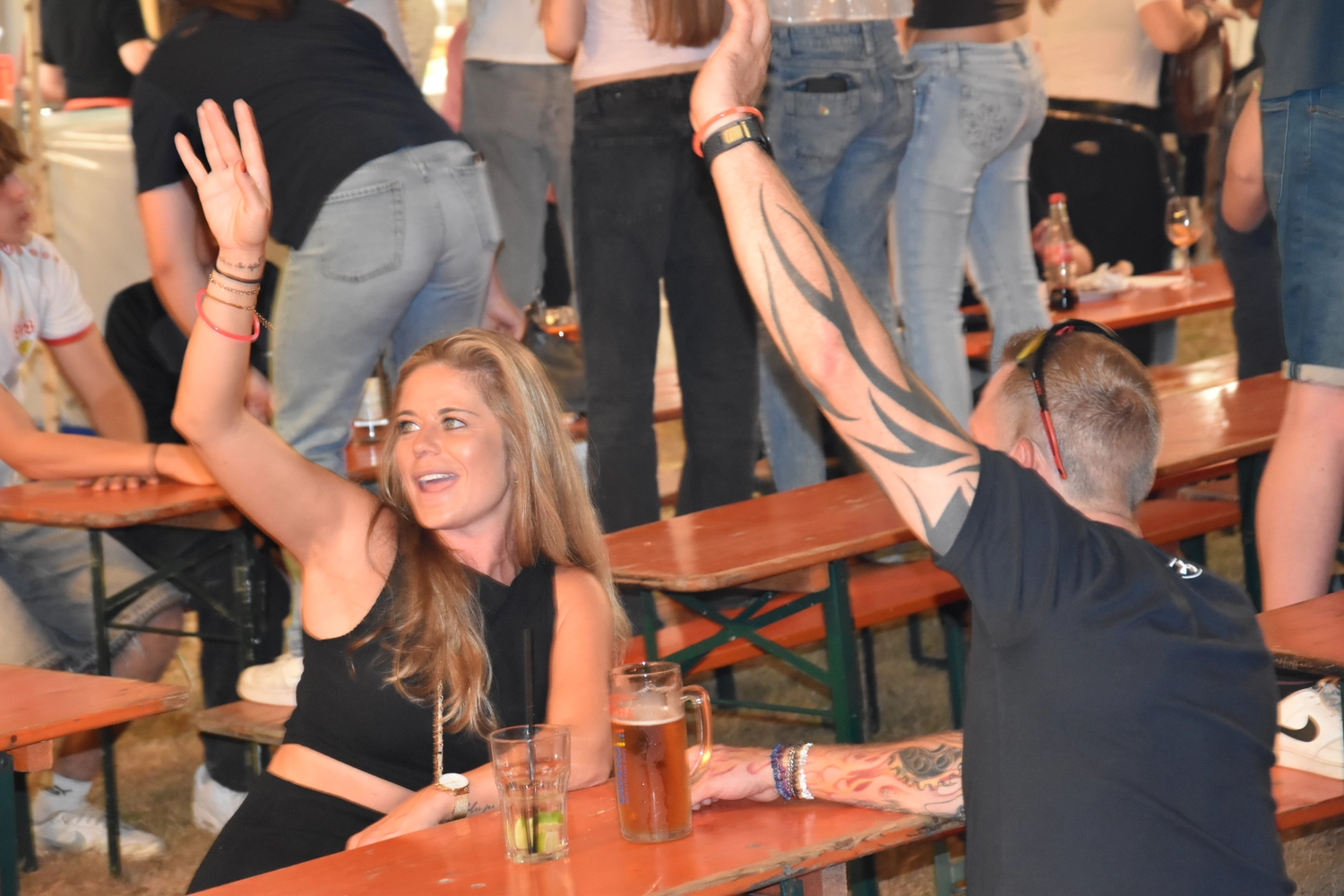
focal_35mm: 112
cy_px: 448
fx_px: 4200
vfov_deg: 12.2
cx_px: 672
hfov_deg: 18.2
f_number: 5.3
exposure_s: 1/60
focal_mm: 75
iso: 3200
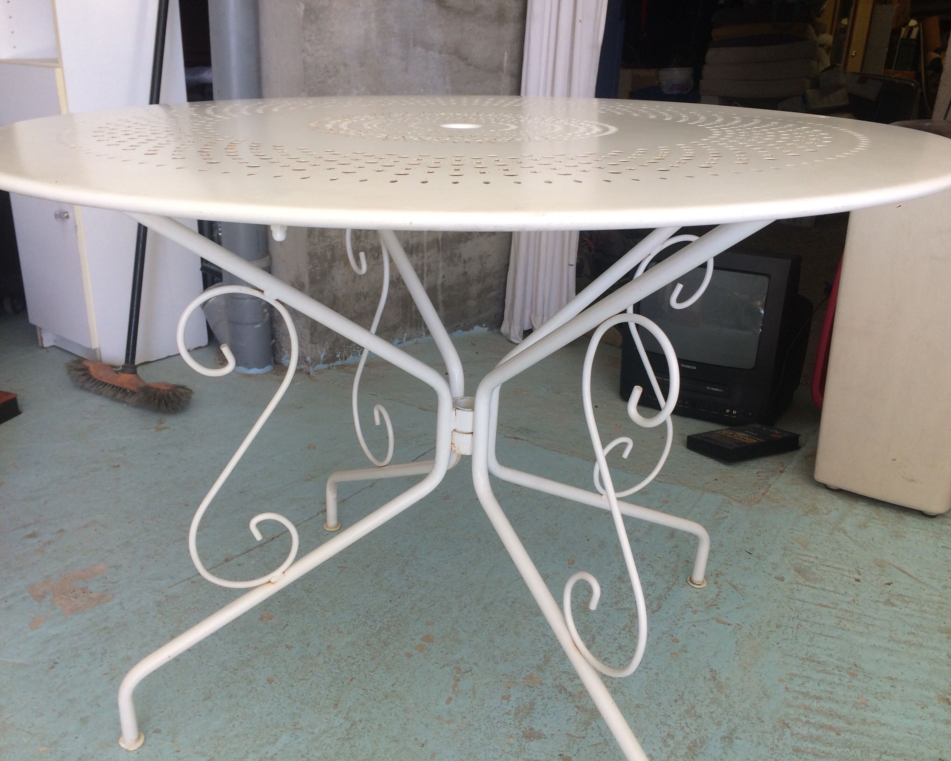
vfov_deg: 47.1
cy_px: 379
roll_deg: -0.7
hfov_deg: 57.2
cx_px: 452
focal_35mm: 31
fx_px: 873
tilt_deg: -21.8
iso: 50
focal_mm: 4.15
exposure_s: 1/100
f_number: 2.2
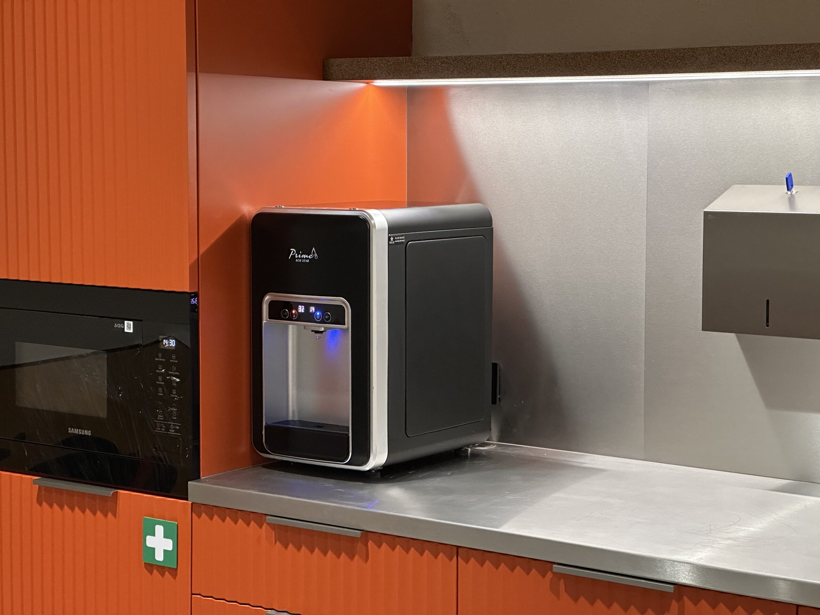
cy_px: 308
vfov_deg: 19.1
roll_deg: +0.1
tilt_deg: -5.2
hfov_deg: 25.3
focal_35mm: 77
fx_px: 1824
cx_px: 410
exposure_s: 1/60
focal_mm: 9
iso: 400
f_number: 2.8
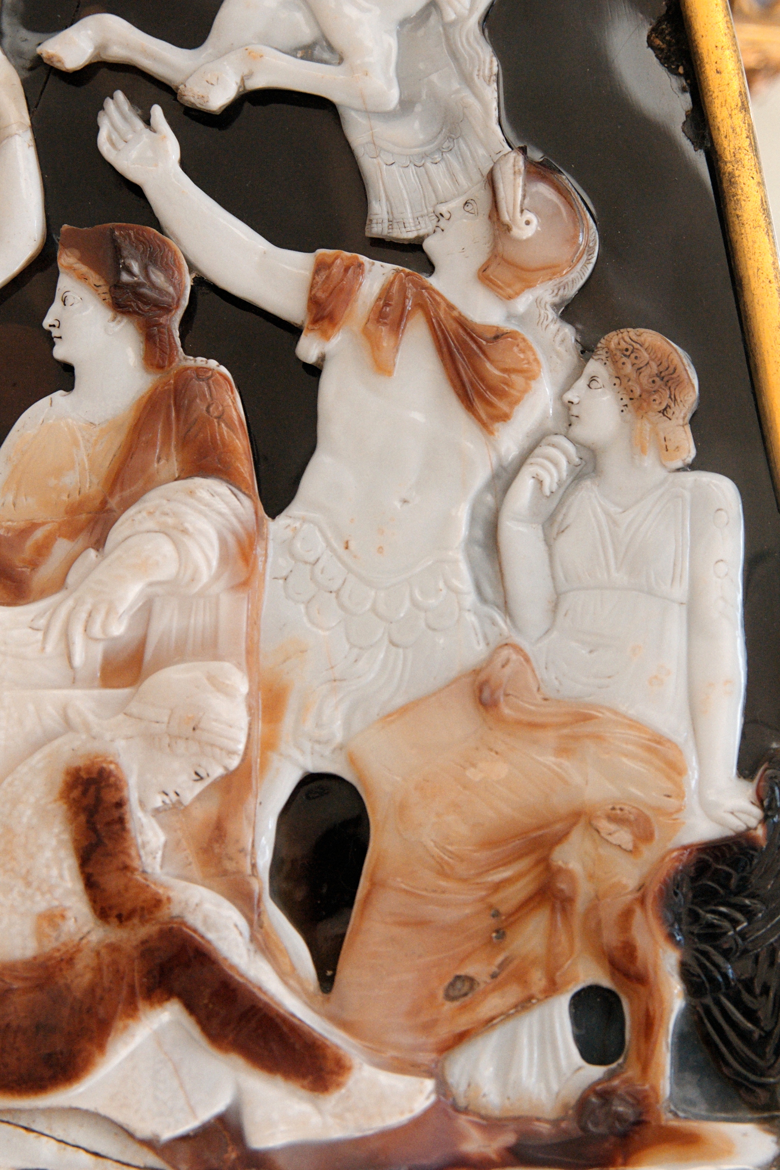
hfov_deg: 18.2
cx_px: 390
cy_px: 585
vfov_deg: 27.0
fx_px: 2437
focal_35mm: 75
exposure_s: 1/20
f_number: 8
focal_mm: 50
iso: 400
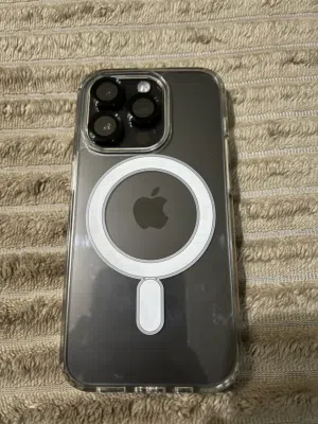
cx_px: 159
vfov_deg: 67.3
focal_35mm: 26
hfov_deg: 53.1
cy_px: 212
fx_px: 318
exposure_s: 1/20
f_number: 1.5
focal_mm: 5.7
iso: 800
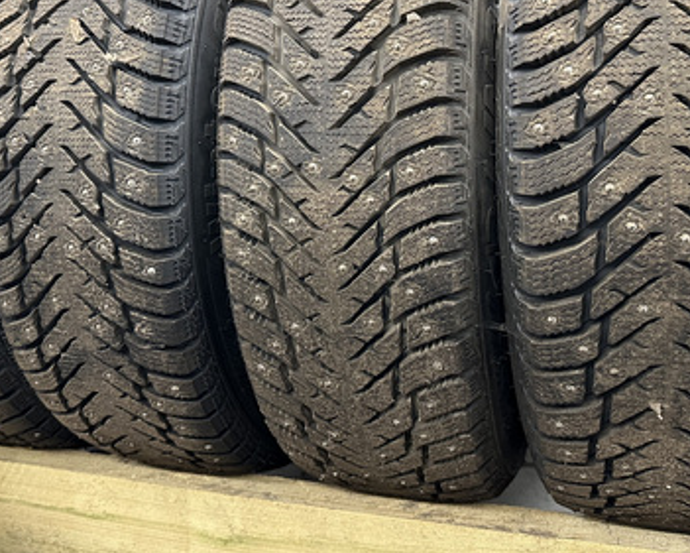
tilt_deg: +1.6
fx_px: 817
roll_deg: +1.6
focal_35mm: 40
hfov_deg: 45.7
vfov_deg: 36.4
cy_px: 134
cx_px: 313
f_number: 1.78
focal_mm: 6.86
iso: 400
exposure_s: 1/50
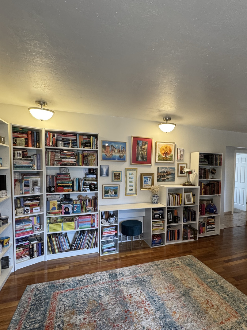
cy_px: 179
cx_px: 151
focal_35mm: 20
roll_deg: -1.1
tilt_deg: -4.6
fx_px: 190
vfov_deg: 81.6
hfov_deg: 65.2
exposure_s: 1/60
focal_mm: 2.22
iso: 160
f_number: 2.2
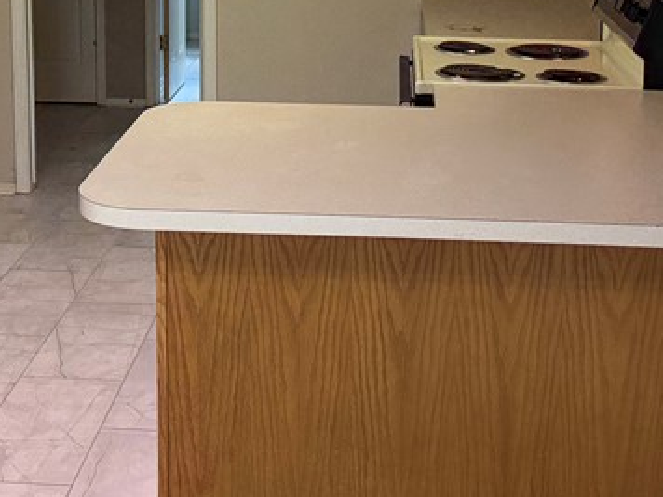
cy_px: 35
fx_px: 1322
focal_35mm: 69
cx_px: 261
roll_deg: +0.1
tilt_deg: -9.2
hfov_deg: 28.1
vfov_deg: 20.8
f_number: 1.78
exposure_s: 1/120
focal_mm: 6.76
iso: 320
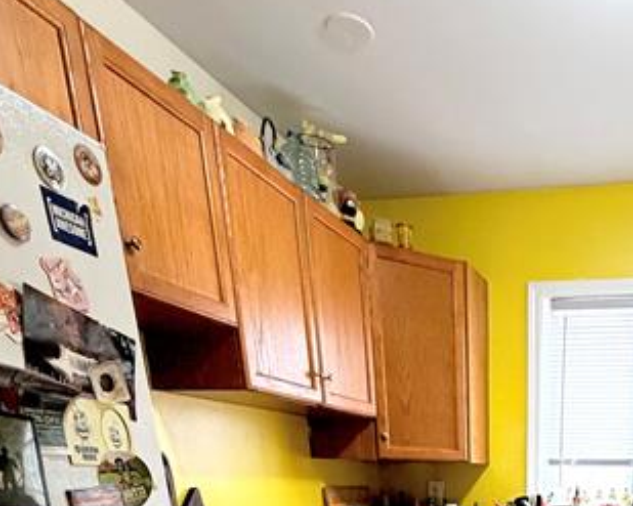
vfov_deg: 29.6
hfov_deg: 48.6
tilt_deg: -22.4
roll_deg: -0.9
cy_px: 727
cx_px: 541
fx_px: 637
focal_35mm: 34
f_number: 2.2
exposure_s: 1/60
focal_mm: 2.22
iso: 400
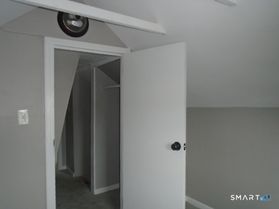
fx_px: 210
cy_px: 104
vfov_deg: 53.1
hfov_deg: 67.3
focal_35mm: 26
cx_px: 140
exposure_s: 1/30
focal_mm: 4.6
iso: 250
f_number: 3.2
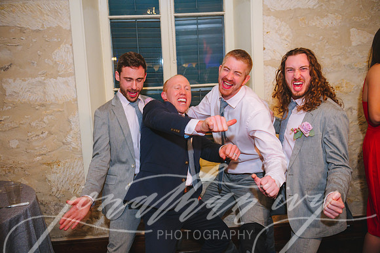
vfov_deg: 38.8
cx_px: 190
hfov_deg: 55.8
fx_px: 359
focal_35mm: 34
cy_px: 126
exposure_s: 1/80
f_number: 2.8
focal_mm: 34
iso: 2000
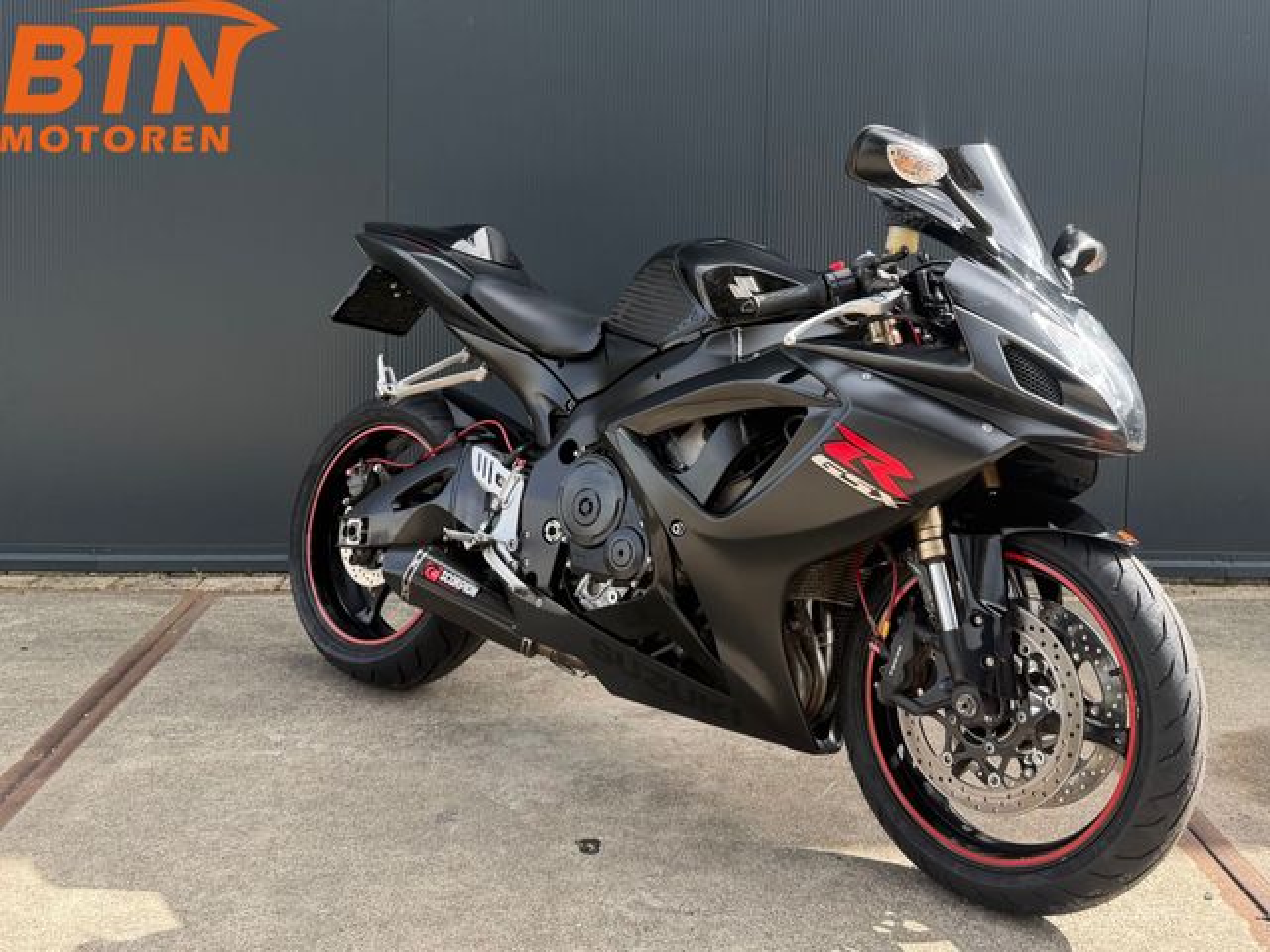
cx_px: 635
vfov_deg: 56.8
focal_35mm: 24
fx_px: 881
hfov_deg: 71.6
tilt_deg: -4.2
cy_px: 476
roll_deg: -1.2
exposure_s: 1/955
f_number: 1.78
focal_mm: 6.76
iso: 100
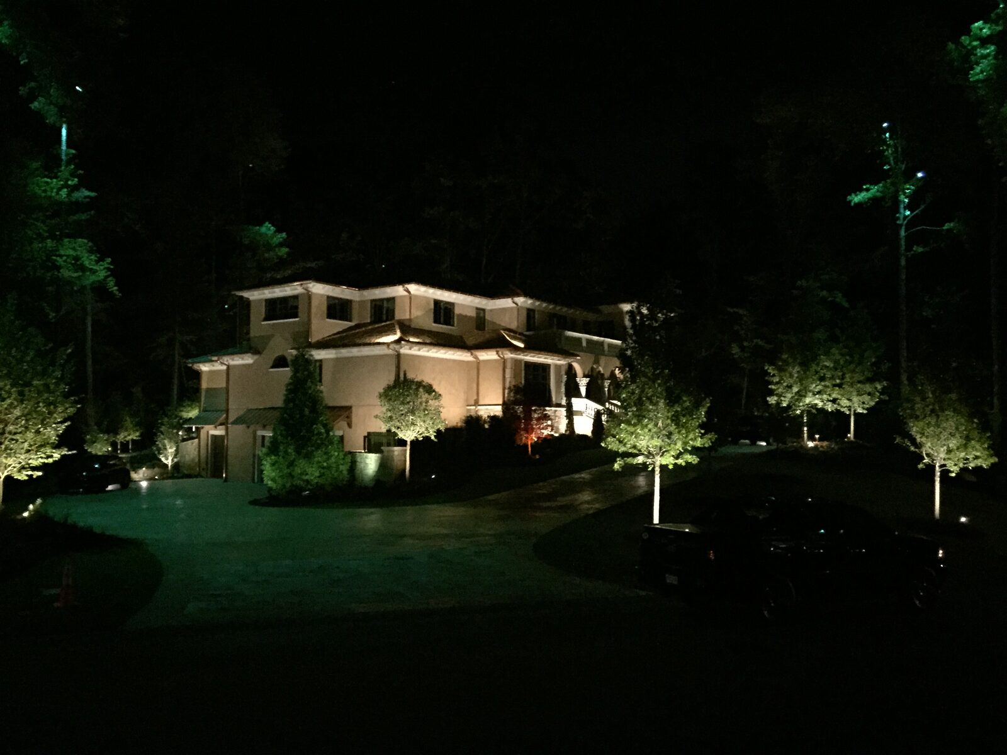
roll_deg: +0.0
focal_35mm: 29
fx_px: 844
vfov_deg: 48.2
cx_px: 504
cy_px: 378
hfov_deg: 61.7
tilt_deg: +3.4
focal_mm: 4.15
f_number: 2.2
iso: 2000
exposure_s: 1/15
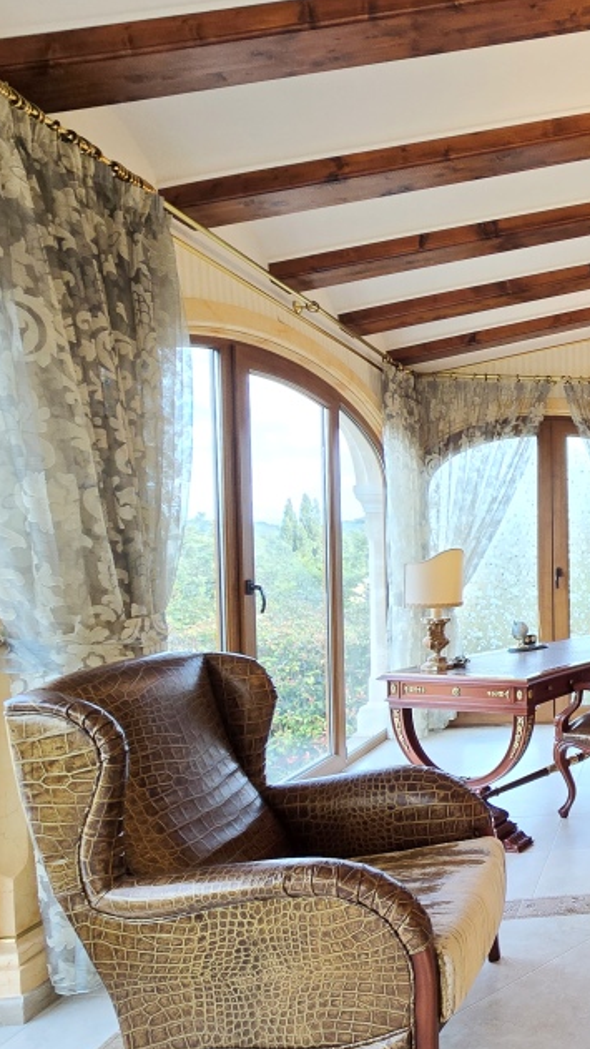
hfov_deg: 34.7
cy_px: 579
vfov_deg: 78.5
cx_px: 768
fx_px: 640
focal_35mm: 23
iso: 64
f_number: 2.2
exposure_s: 1/100
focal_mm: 2.2
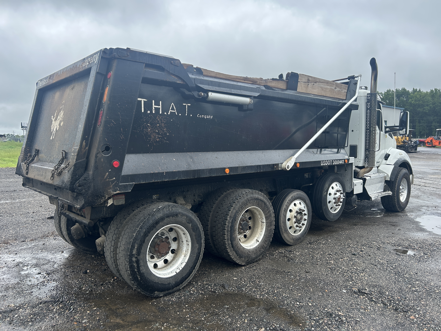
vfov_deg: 53.1
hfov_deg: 67.3
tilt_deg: -4.3
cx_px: 220
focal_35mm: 26
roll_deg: -0.1
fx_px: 331
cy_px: 166
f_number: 1.5
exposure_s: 1/723
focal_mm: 5.7
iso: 50
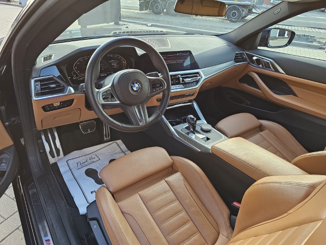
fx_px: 217
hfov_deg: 73.9
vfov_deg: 58.9
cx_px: 163
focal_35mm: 23
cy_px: 122
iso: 125
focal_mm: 6.3
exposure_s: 1/180
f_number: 1.7
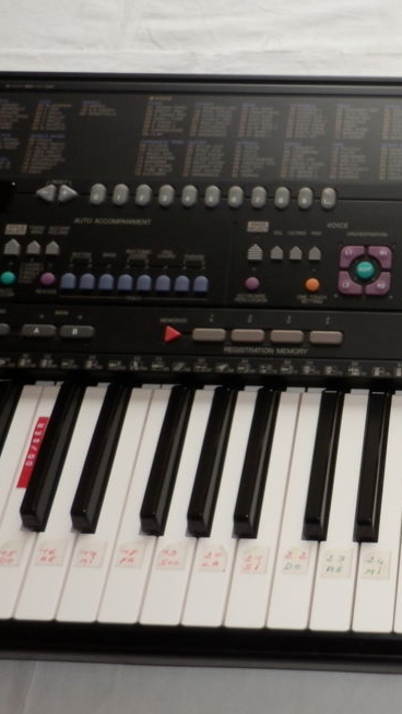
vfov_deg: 50.4
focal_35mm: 40
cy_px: 382
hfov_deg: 26.3
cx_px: 488
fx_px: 758
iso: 200
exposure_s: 1/30
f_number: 3
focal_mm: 4.2
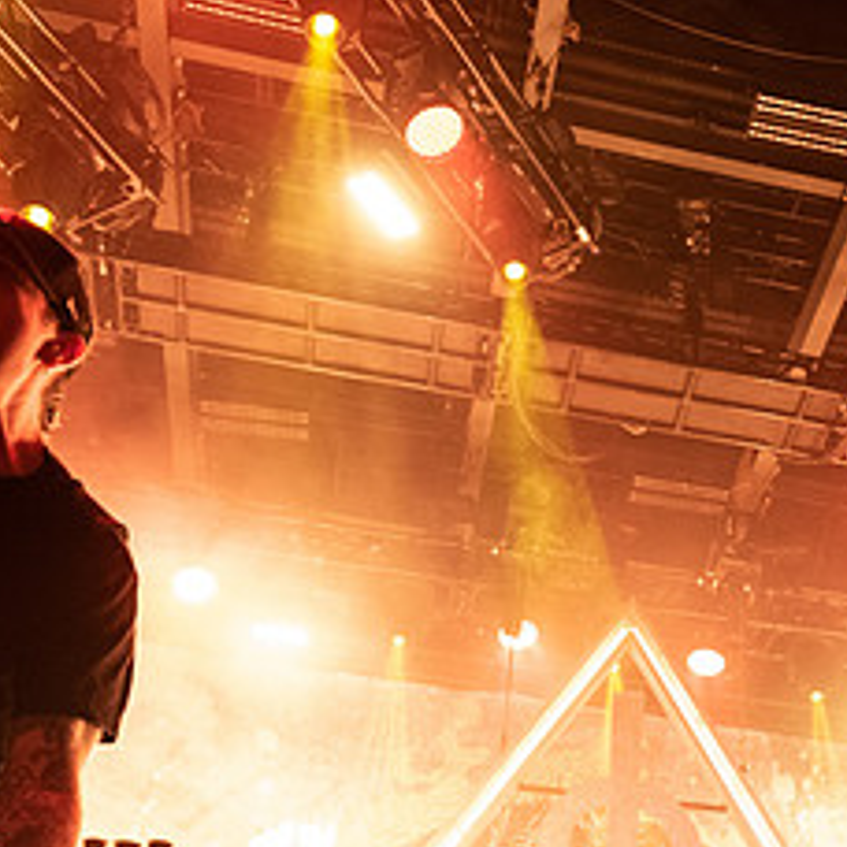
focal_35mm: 52
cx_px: 702
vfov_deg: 31.7
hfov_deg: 31.7
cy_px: 711
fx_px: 1440
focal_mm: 24
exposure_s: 1/320
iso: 3200
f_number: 3.2
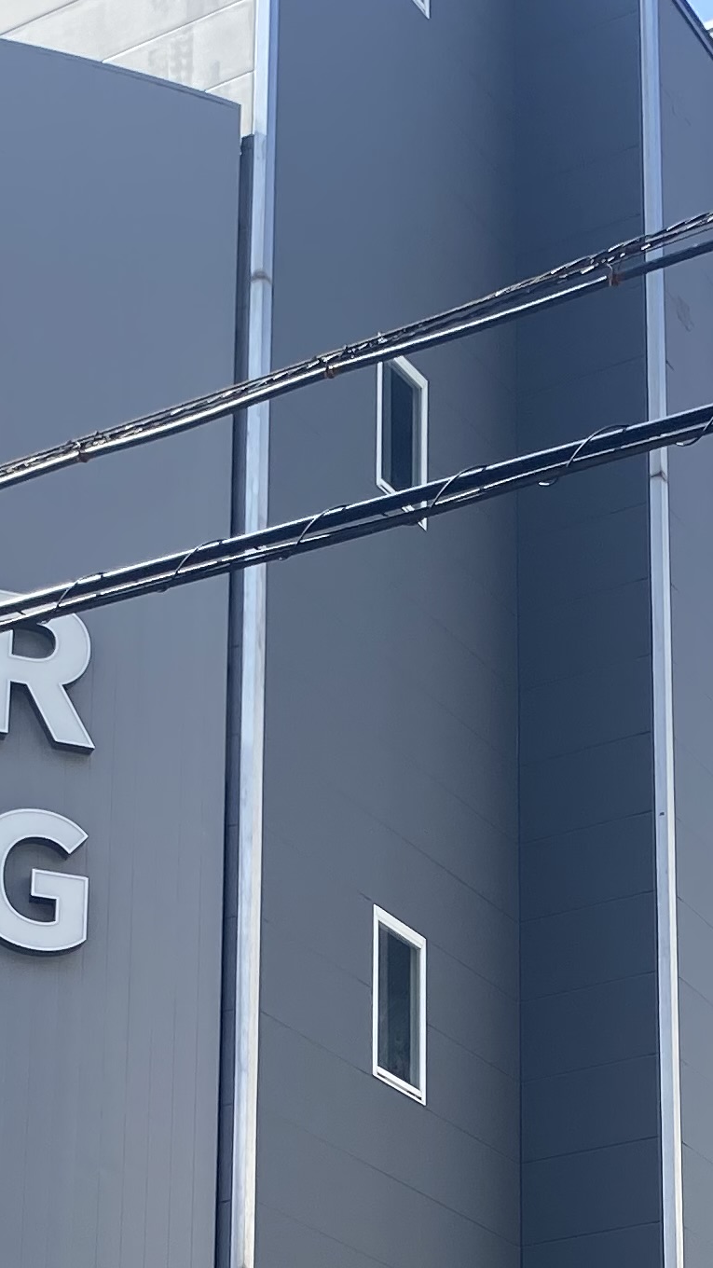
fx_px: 2823
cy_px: 1395
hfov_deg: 14.3
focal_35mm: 84
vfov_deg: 23.7
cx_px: 596
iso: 32
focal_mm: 4.25
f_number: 1.8
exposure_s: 1/1232
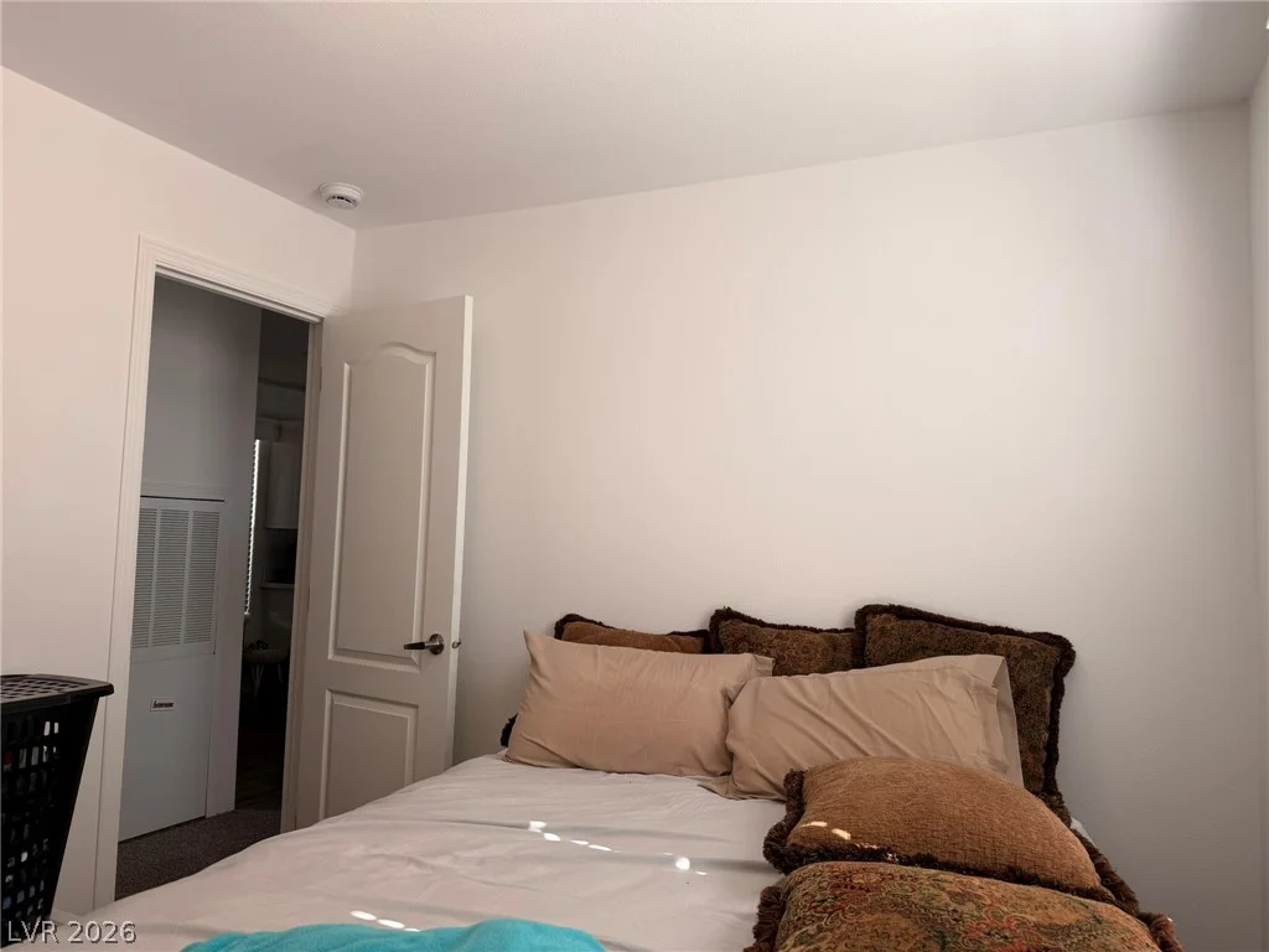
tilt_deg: +4.0
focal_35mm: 24
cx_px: 634
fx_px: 880
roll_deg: -1.4
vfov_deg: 56.8
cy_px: 476
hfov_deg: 71.6
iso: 50
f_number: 1.78
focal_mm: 6.76
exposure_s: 1/121
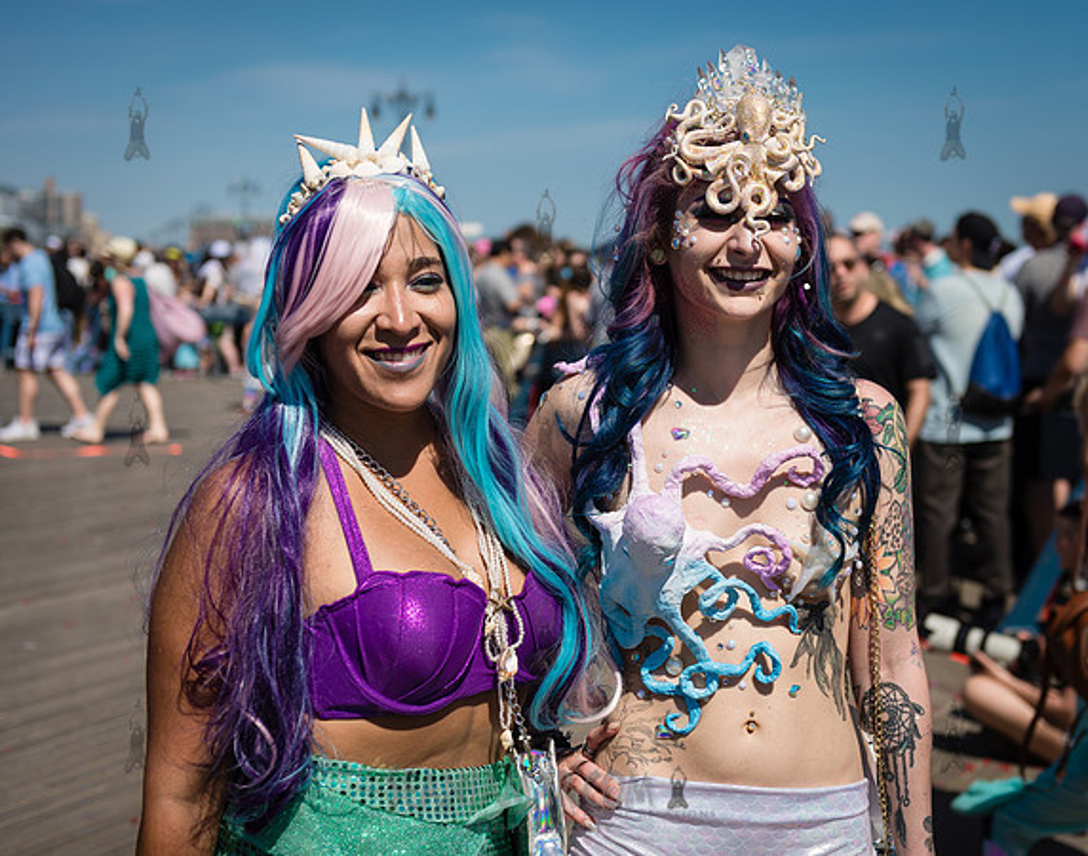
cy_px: 445
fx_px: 1779
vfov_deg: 27.1
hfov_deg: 33.9
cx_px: 667
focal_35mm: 56
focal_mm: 48
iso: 100
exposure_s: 1/2500
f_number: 3.5
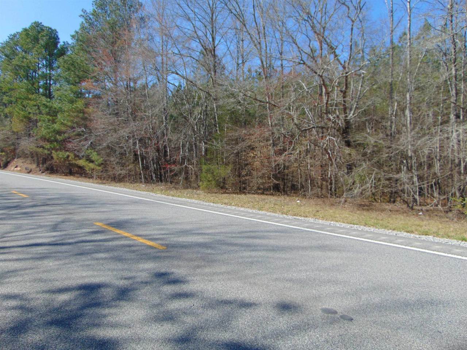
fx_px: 337
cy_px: 175
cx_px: 234
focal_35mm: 25
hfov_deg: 69.4
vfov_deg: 54.9
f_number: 3
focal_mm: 4.5
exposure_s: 1/800
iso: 80
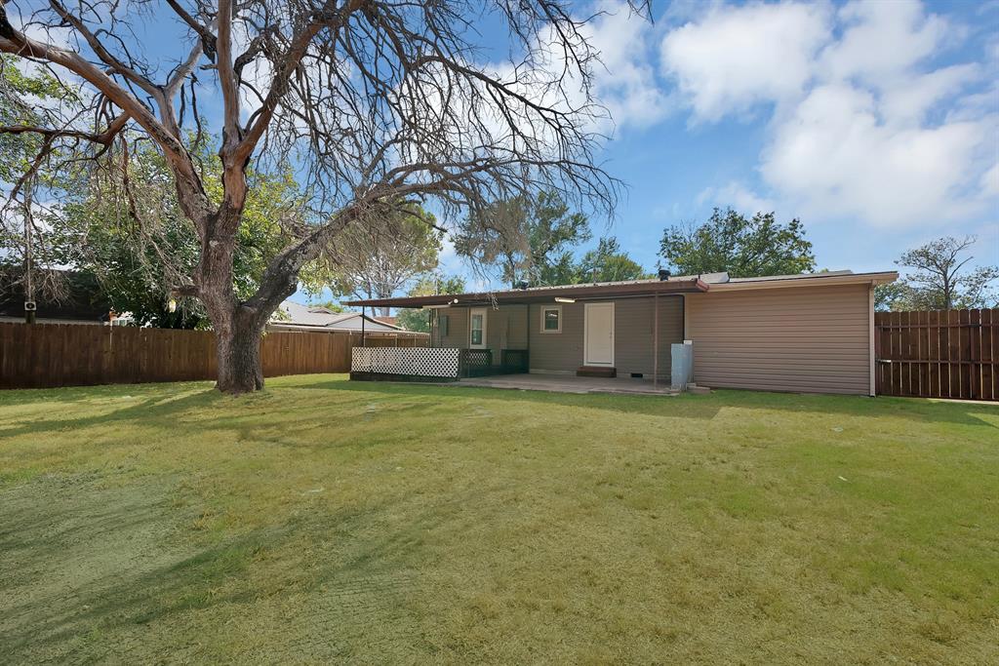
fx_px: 416
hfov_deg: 100.4
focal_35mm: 15
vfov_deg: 77.3
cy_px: 333
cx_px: 500
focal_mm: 15
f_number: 9
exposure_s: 1/320
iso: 640
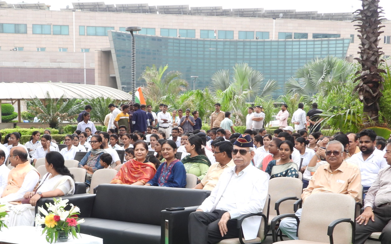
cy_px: 218
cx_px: 130
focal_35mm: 67
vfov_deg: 19.1
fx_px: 714
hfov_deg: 30.4
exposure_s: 1/320
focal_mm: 6.3
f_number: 3.2
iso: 100
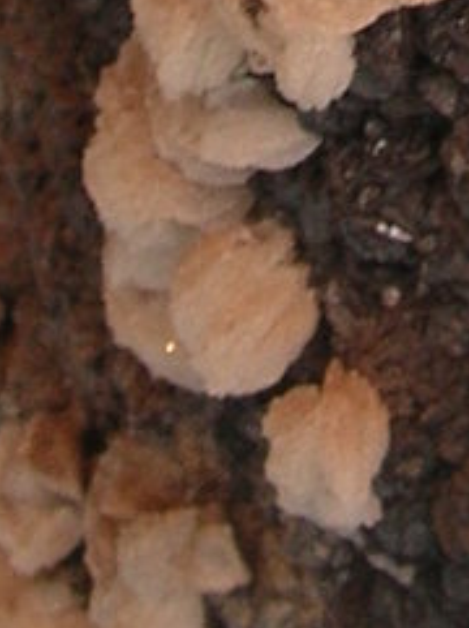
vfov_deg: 7.9
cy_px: -696
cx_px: 405
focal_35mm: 239
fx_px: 4329
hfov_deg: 6.2
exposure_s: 1/11.5
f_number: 2.7
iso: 50
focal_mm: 6
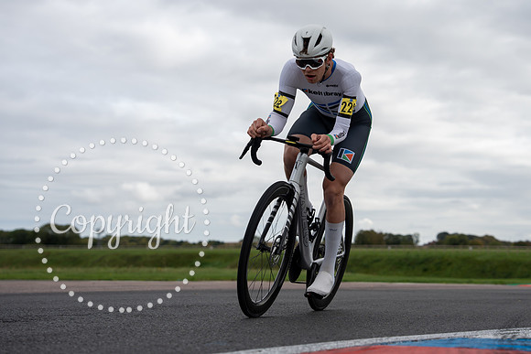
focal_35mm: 78
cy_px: 156
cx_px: 333
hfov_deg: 26.0
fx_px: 1146
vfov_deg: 17.6
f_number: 3.5
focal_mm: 62
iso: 100
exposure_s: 1/1000
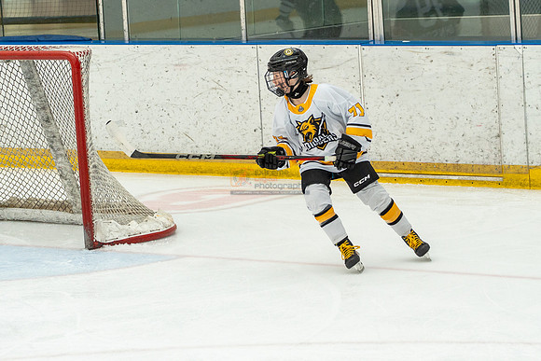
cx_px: 249
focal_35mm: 177
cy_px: 211
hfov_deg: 11.6
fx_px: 2660
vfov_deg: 7.8
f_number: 3.5
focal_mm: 88
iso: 800
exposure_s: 1/1600
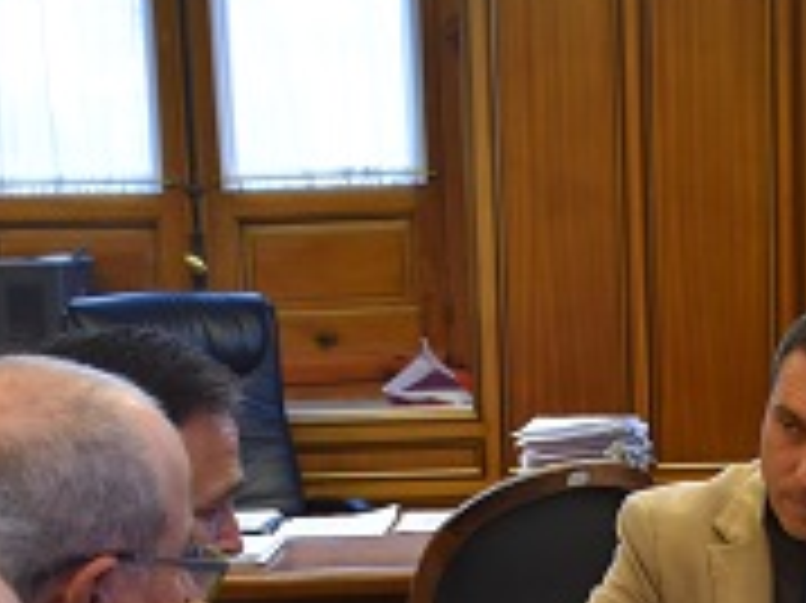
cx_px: 720
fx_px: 2810
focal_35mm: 121
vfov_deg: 11.8
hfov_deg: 16.1
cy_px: 835
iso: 640
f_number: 4
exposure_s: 1/60
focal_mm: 23
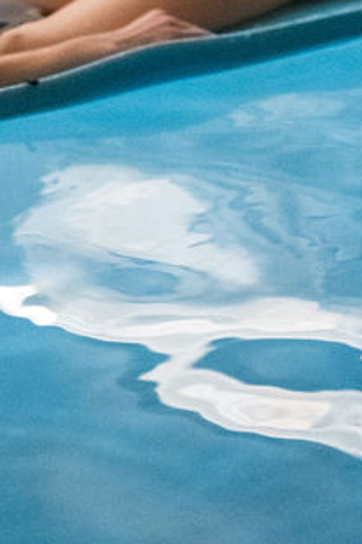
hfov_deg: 8.6
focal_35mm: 159
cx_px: 14
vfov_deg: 11.5
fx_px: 2401
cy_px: -586
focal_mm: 32.5
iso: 5000
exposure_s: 1/250
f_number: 2.8
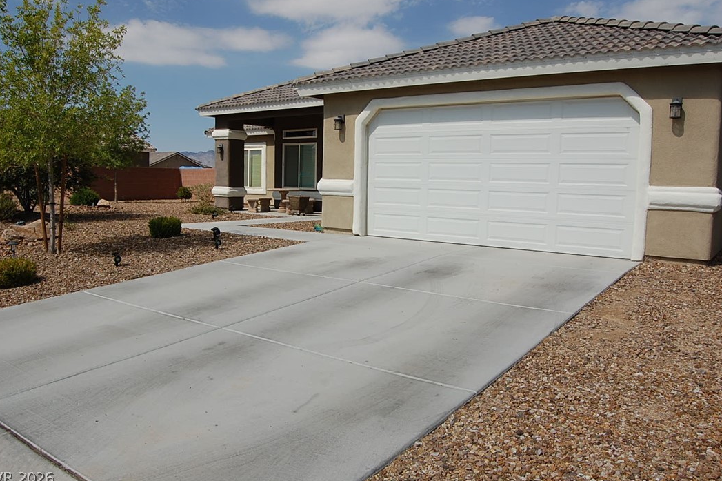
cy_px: 240
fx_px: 562
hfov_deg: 65.5
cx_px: 356
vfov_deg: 46.4
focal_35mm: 28
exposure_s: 1/500
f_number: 11
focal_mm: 18
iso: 200
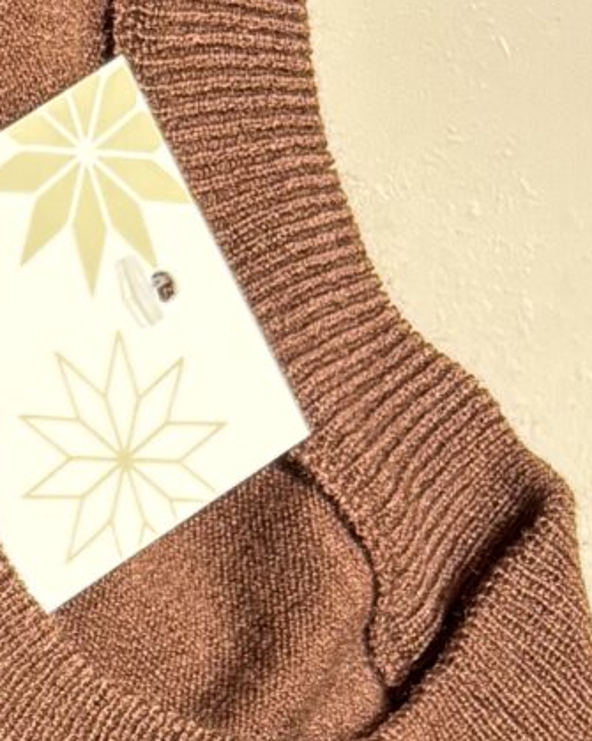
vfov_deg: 11.3
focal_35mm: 155
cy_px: 1463
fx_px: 3396
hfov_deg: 9.1
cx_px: -783
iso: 125
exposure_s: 1/50
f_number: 1.6
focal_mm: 5.96
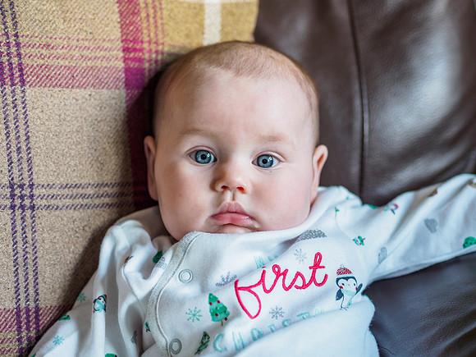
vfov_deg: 16.4
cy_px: 178
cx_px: 238
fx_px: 1238
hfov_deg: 21.8
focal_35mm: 90
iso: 200
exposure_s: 1/80
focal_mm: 45
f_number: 1.8
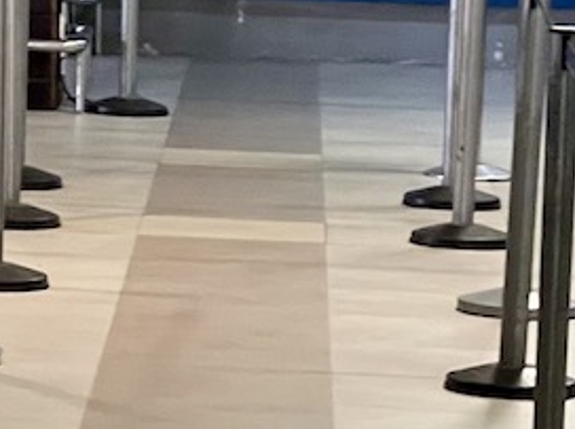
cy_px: -184
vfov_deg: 7.7
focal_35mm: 188
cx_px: 750
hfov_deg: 10.3
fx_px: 3117
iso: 500
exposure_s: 1/50
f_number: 2.2
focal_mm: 7.5
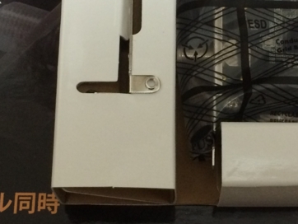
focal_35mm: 82
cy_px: 124
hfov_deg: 23.8
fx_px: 706
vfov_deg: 18.0
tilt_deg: -73.2
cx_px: 178
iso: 250
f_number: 2.2
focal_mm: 4.15
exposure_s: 1/30
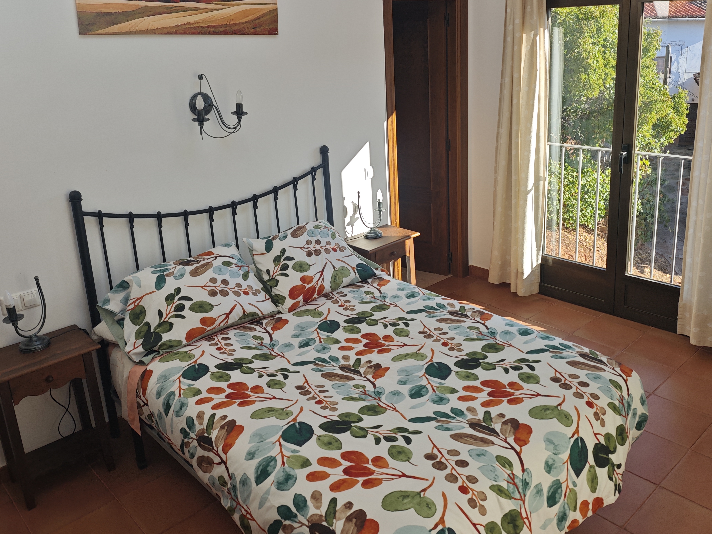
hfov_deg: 59.9
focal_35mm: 30
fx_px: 617
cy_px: 197
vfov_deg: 46.3
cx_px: 387
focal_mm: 6.55
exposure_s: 1/799
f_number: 1.6
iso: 50
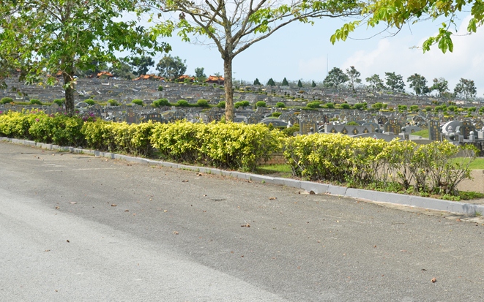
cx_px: 327
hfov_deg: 38.4
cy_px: 74
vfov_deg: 24.6
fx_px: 686
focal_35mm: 52
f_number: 8
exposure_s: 1/250
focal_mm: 22
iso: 100
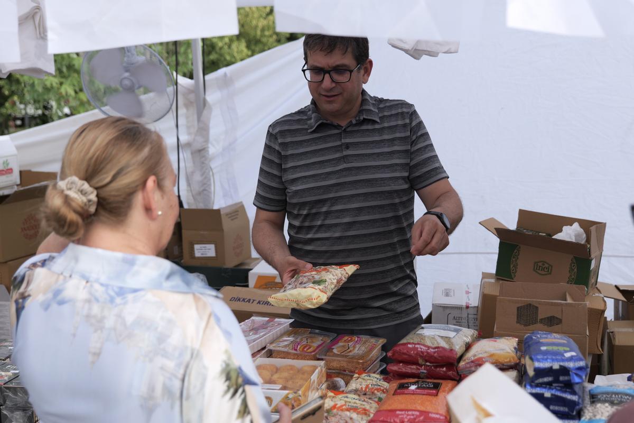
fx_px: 775
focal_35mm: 44
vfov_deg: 30.5
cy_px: 212
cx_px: 317
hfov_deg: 44.5
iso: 320
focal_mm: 44
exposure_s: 1/1000
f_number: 4
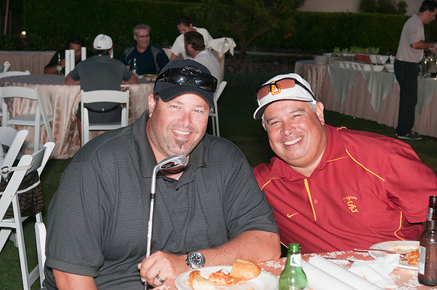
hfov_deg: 33.4
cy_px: 145
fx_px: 727
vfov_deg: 22.6
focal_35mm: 60
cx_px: 218
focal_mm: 40
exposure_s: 1/60
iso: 200
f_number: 5
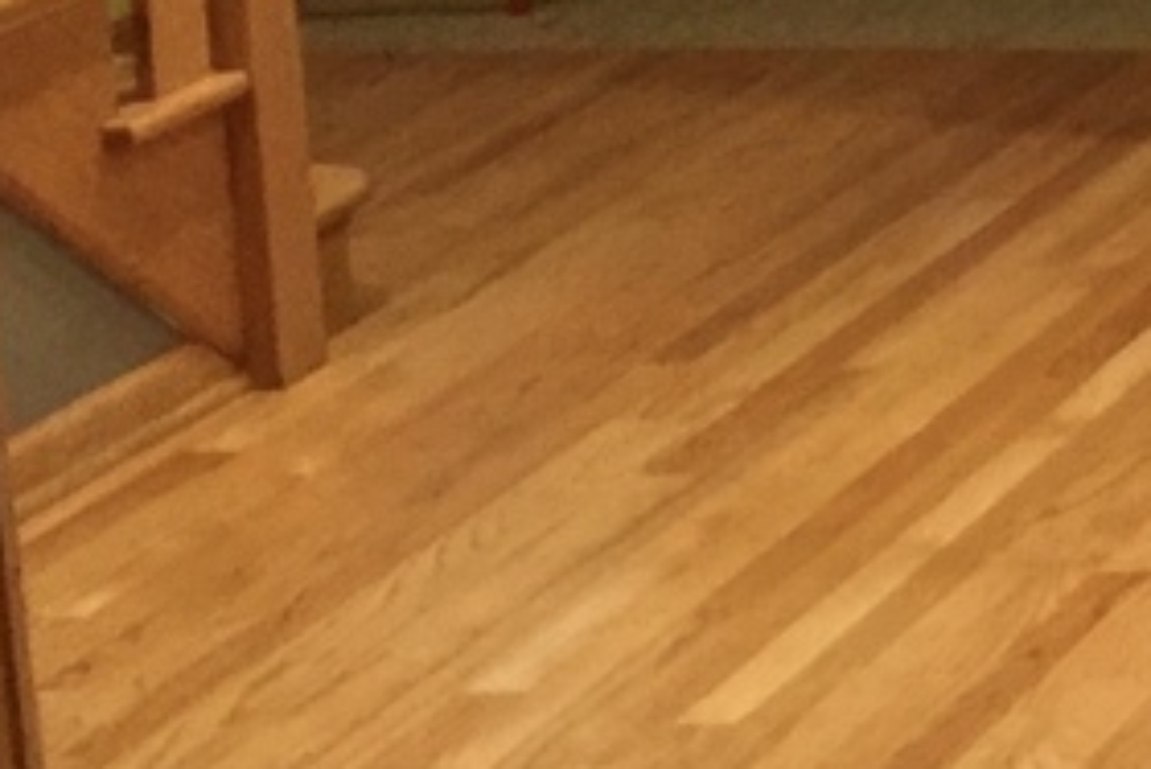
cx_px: 2619
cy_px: -395
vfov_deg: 8.7
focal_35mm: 155
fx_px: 4958
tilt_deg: -9.2
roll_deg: +1.6
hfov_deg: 11.4
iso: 80
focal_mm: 4.15
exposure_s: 1/15
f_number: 2.2
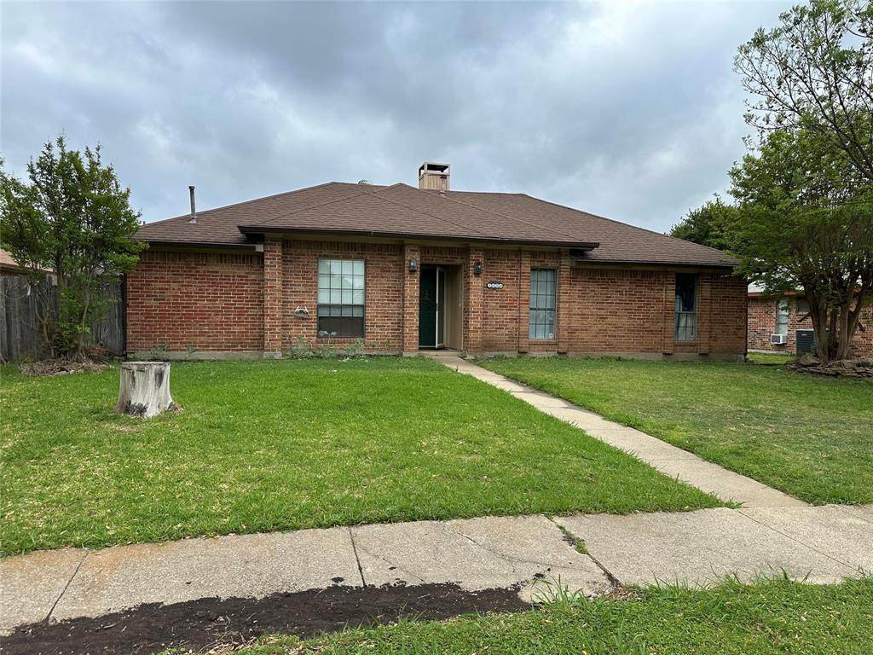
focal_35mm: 24
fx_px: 605
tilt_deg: -1.2
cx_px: 436
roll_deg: -0.3
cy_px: 328
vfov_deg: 56.8
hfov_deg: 71.6
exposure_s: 1/2028
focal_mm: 6.86
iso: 80
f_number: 1.78
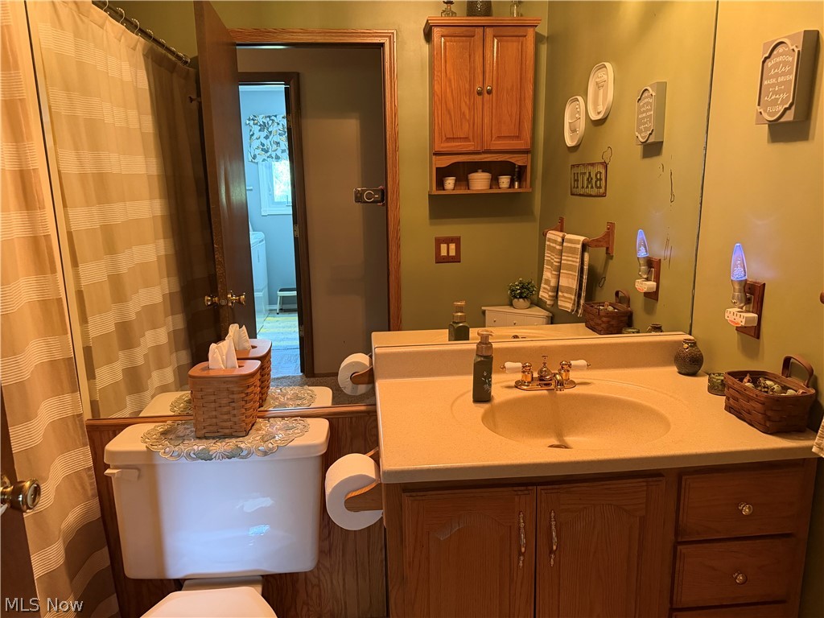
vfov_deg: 56.8
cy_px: 309
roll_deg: +1.5
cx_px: 412
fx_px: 571
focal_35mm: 24
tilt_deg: -12.5
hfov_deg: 71.6
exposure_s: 1/60
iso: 800
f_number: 1.78
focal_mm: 6.76
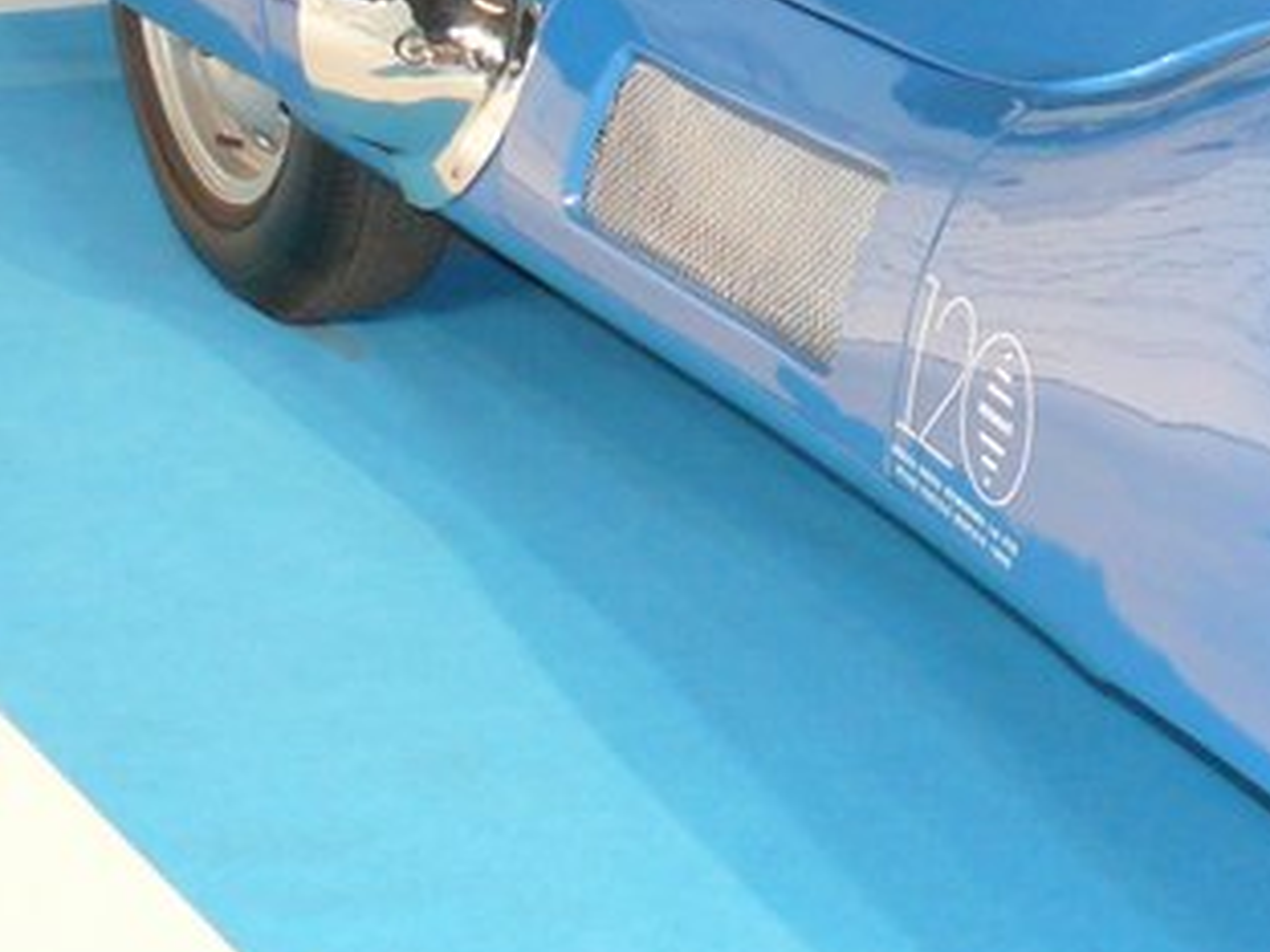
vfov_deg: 12.4
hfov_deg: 15.7
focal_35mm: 118
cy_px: 37
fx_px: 4329
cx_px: 1754
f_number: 2.8
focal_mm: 6
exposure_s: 1/40
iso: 250
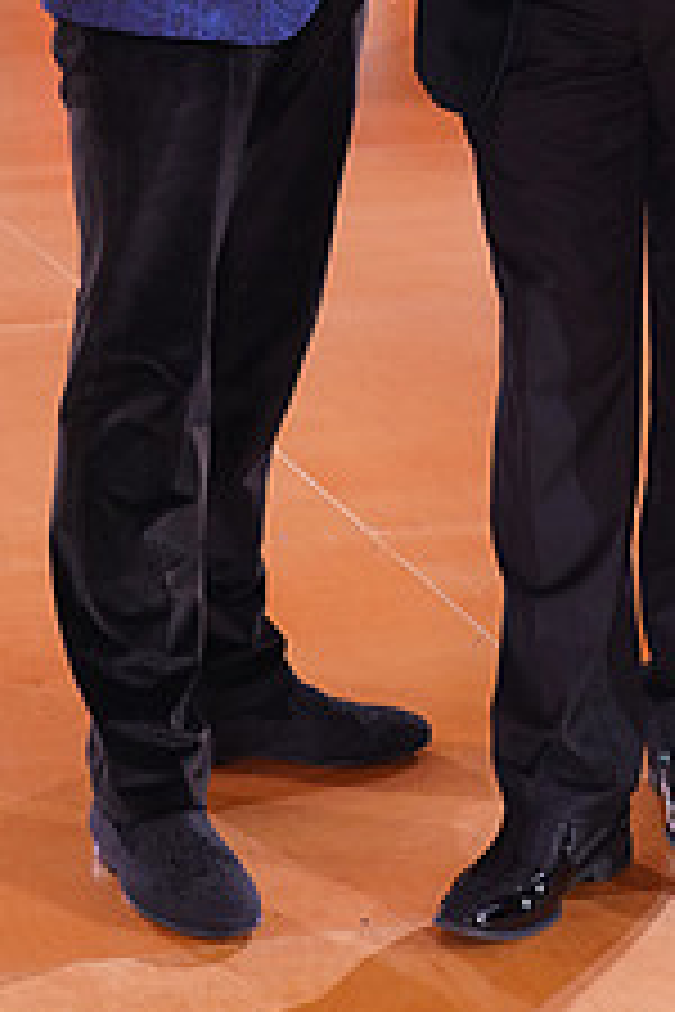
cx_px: 655
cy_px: -243
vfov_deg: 13.5
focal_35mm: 147
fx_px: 4134
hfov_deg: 9.3
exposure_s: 1/200
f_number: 5.6
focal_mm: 57
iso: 1600
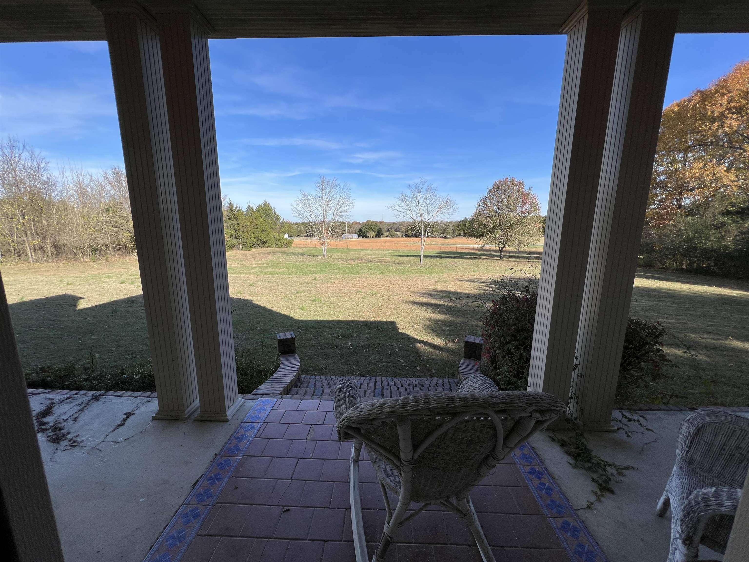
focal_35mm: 13
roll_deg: -0.5
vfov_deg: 89.9
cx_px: 374
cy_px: 281
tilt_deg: -10.6
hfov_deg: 106.2
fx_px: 281
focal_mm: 1.57
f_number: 1.8
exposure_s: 1/1179
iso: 32
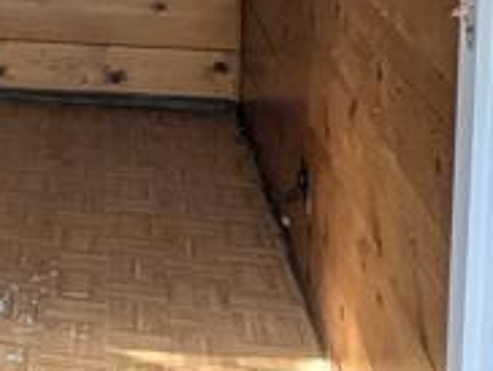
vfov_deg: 15.6
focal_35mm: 90
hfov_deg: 18.7
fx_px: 1283
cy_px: -129
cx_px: -284
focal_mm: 2.35
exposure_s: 1/73
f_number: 2.2
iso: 105
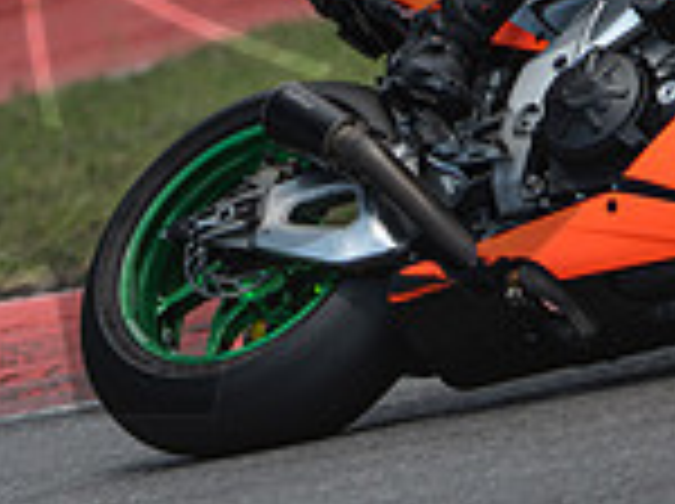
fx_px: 21746
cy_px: -133
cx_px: 144
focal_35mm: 1117
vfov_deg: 1.3
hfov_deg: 1.8
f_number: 2
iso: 160
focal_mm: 200
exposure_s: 1/2000
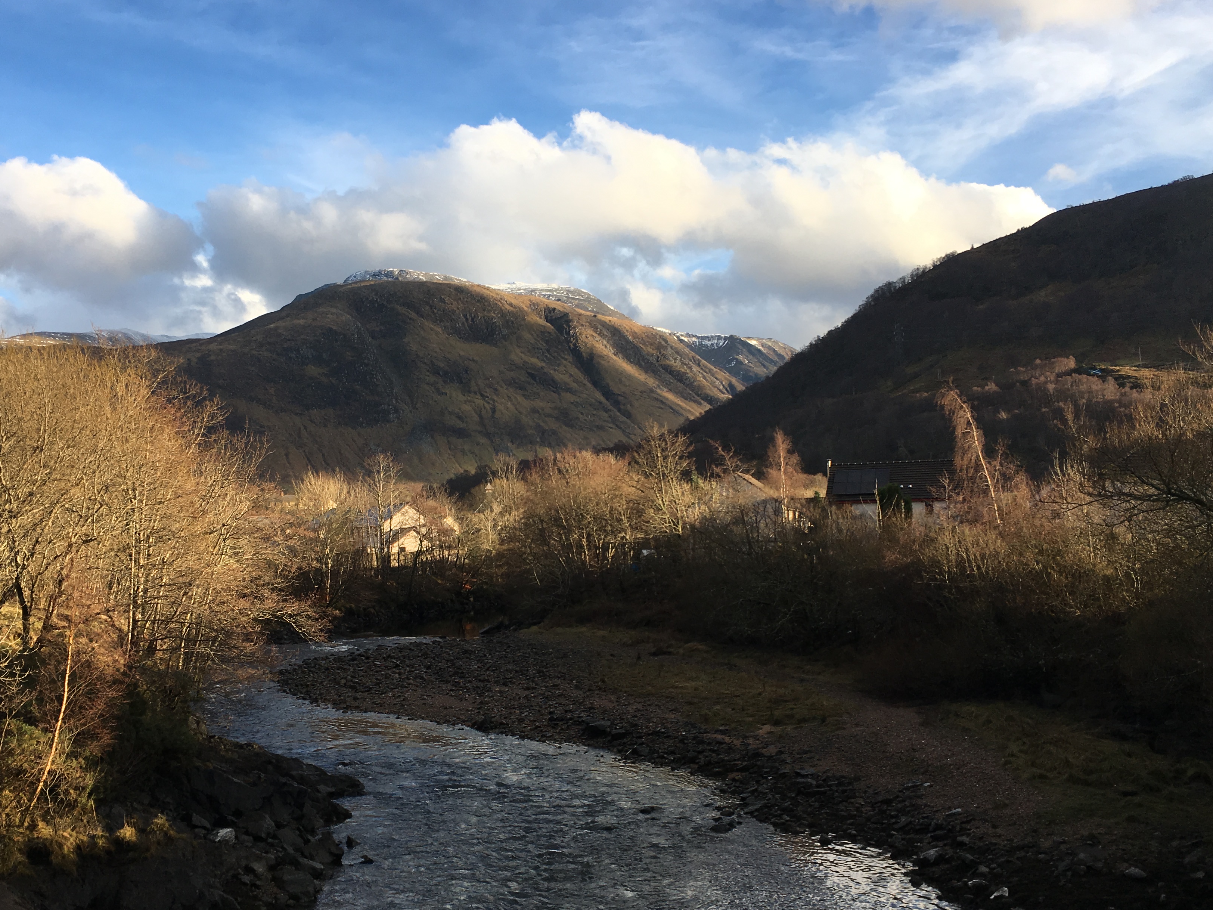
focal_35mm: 36
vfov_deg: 39.6
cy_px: 526
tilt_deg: +2.9
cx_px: 553
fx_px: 1261
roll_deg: +1.8
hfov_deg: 51.3
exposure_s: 1/718
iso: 25
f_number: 2.2
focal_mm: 4.15
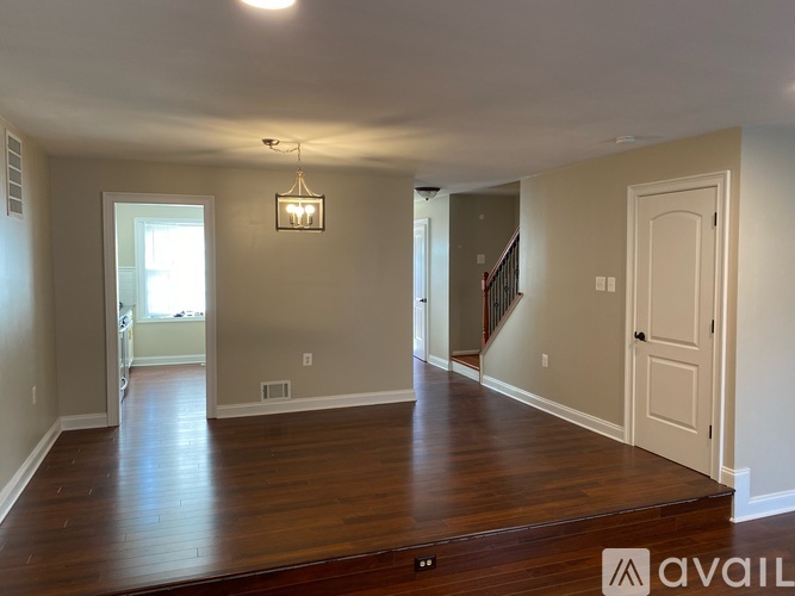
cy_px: 298
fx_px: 597
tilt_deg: -4.3
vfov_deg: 53.0
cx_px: 398
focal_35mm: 26
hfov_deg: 67.3
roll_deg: -0.7
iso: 160
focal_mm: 4.25
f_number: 1.8
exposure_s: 1/60
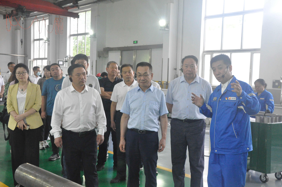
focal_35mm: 51
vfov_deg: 26.4
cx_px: 141
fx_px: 399
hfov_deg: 38.9
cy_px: 94
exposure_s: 1/100
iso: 3200
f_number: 10
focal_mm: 34
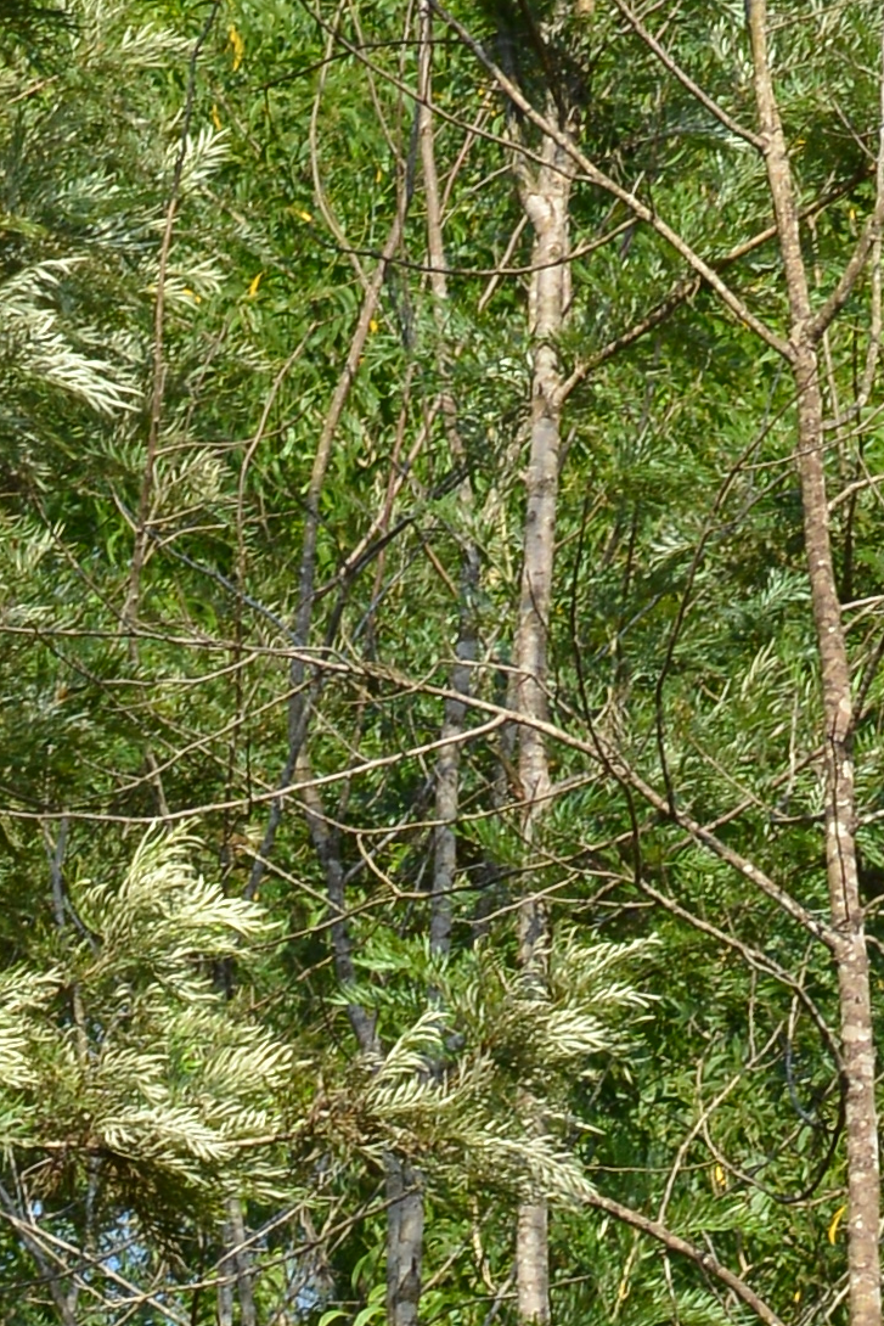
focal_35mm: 439
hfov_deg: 3.1
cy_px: 3887
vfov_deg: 4.5
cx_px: 1851
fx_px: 16163
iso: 400
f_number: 8
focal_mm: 65
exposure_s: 1/160
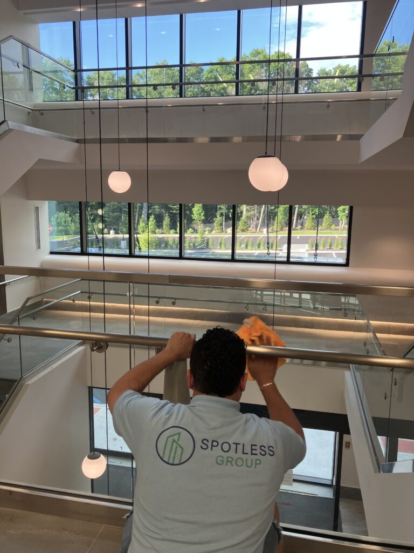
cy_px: 276
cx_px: 207
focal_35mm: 28
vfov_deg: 63.4
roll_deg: -1.8
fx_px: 446
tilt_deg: -5.9
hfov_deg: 49.7
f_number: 1.8
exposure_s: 1/120
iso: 40
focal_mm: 3.99
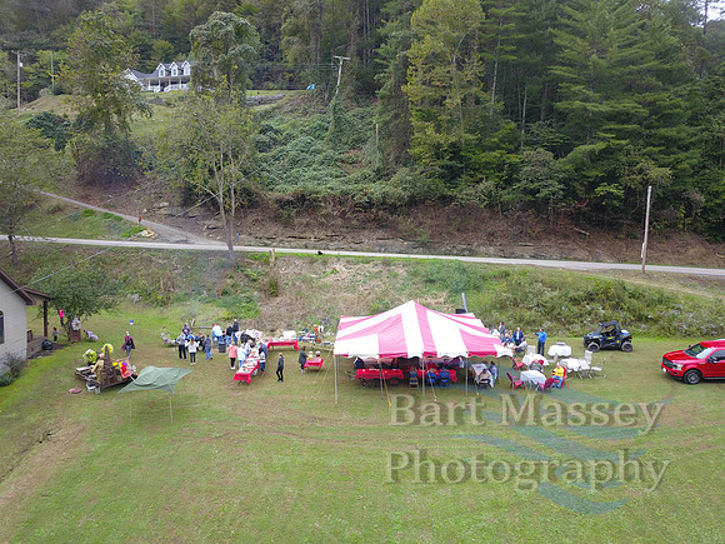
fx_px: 545
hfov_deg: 67.3
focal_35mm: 26
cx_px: 362
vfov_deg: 53.1
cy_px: 272
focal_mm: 4.7
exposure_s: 1/134
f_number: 2.2
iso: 100
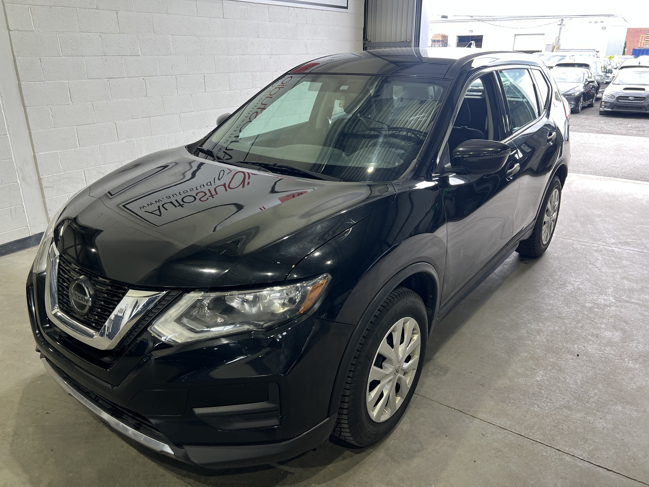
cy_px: 244
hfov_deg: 67.3
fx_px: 487
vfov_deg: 53.1
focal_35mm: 26
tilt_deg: -19.9
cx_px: 324
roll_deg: +0.8
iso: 50
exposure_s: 1/121
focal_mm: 5.7
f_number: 1.5
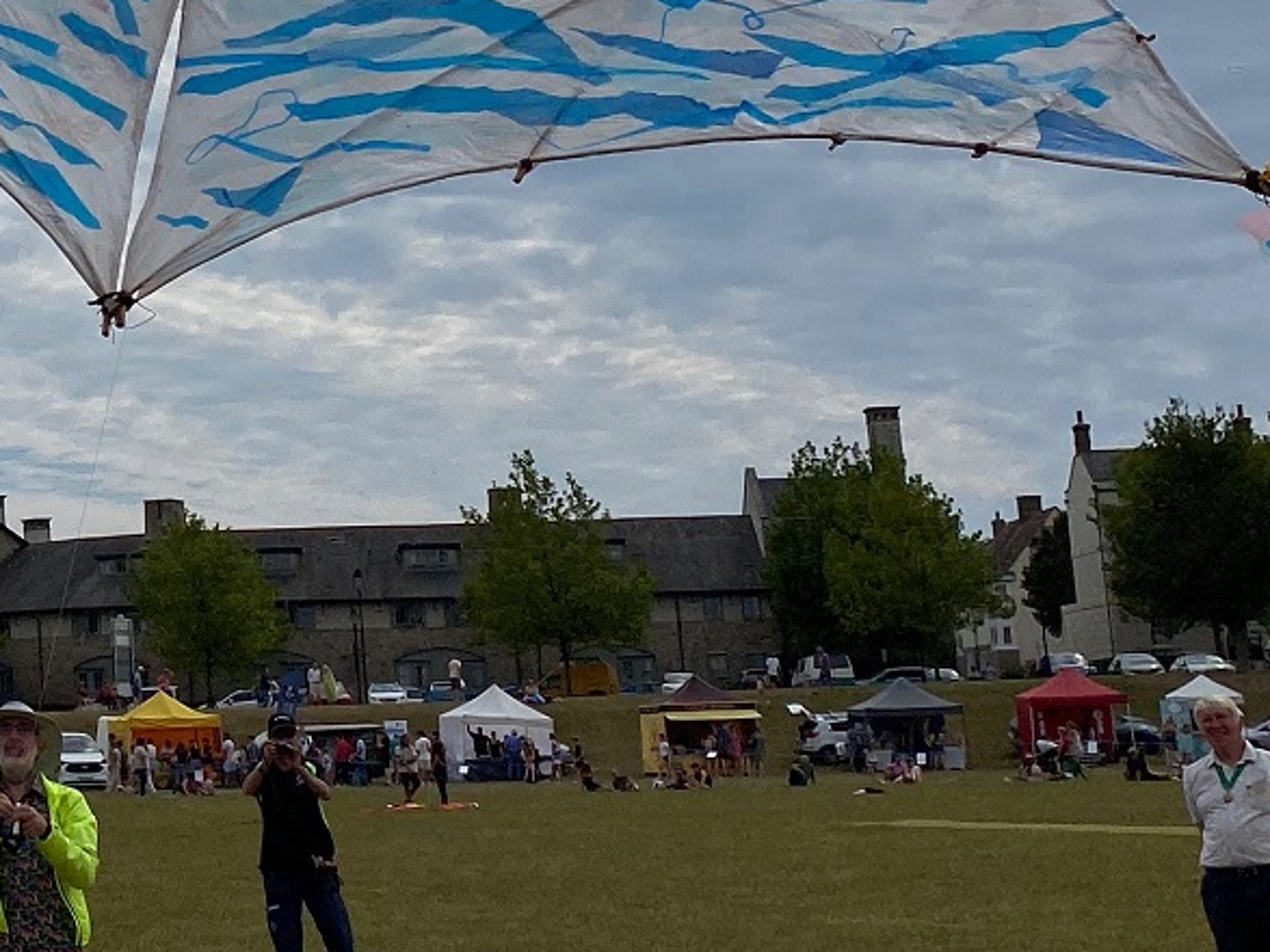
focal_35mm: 85
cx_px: -402
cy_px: 50
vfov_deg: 17.1
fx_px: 3118
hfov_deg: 20.9
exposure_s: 1/11494
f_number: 1.8
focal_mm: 4.25
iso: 40
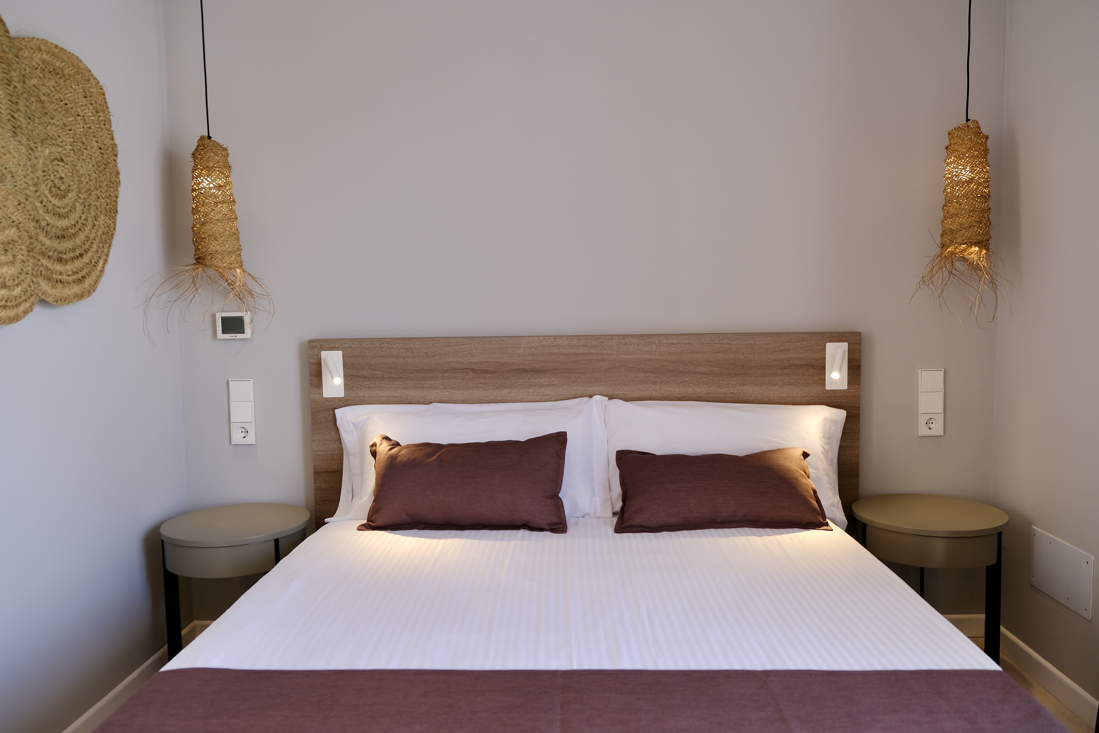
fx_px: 824
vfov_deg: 47.9
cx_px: 550
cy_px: 366
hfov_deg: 67.4
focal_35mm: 27
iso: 160
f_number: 2.8
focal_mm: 18
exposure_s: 1/52
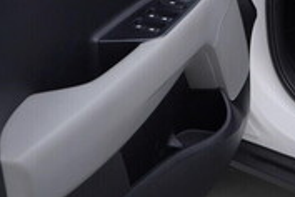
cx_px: 352
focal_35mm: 112
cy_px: -108
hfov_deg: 17.4
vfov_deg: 11.7
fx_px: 918
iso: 125
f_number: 4
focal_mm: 24
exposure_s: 1/80
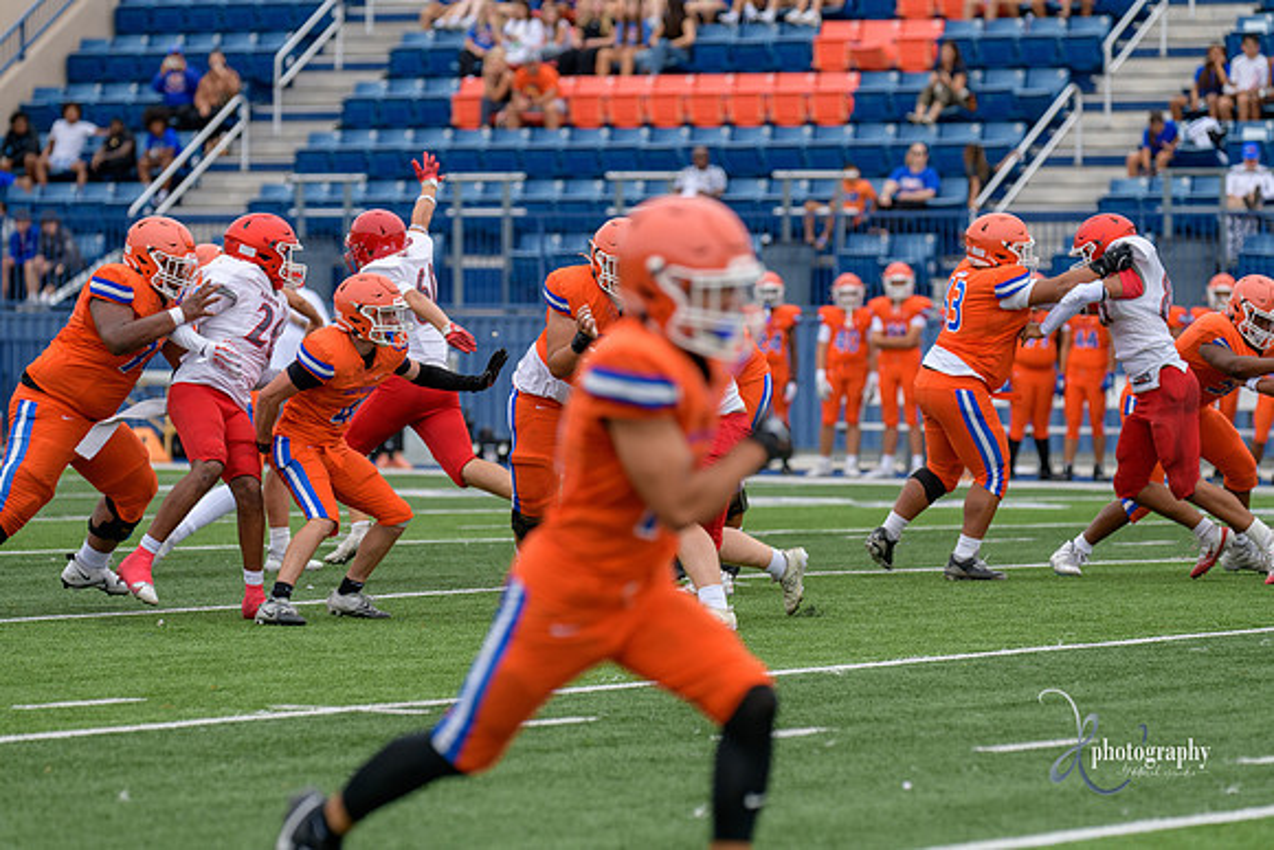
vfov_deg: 6.5
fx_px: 7433
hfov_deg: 9.8
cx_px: 637
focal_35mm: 210
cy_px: 425
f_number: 3.5
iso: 560
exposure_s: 1/1000
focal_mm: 210
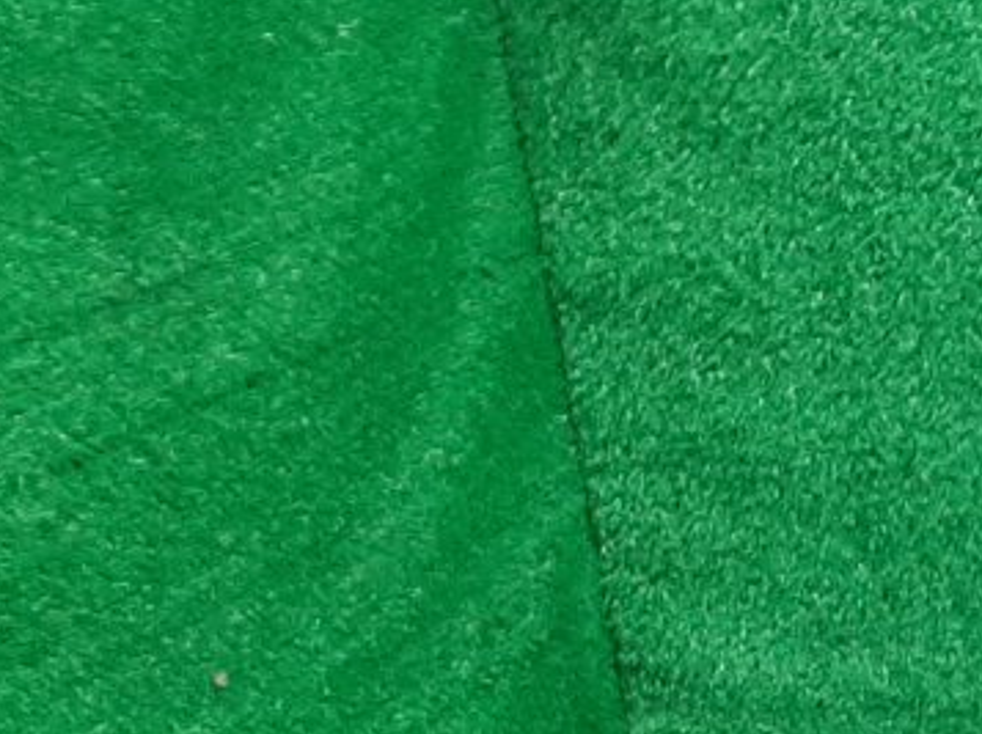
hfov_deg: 15.7
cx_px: 1832
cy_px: 1124
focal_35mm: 105
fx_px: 2976
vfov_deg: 13.2
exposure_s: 1/50
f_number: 1.7
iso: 178
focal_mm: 3.93
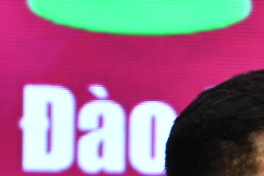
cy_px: 222
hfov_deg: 1.6
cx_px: 391
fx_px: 9216
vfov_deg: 1.1
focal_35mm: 1257
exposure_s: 1/200
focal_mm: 175
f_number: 4
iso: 800
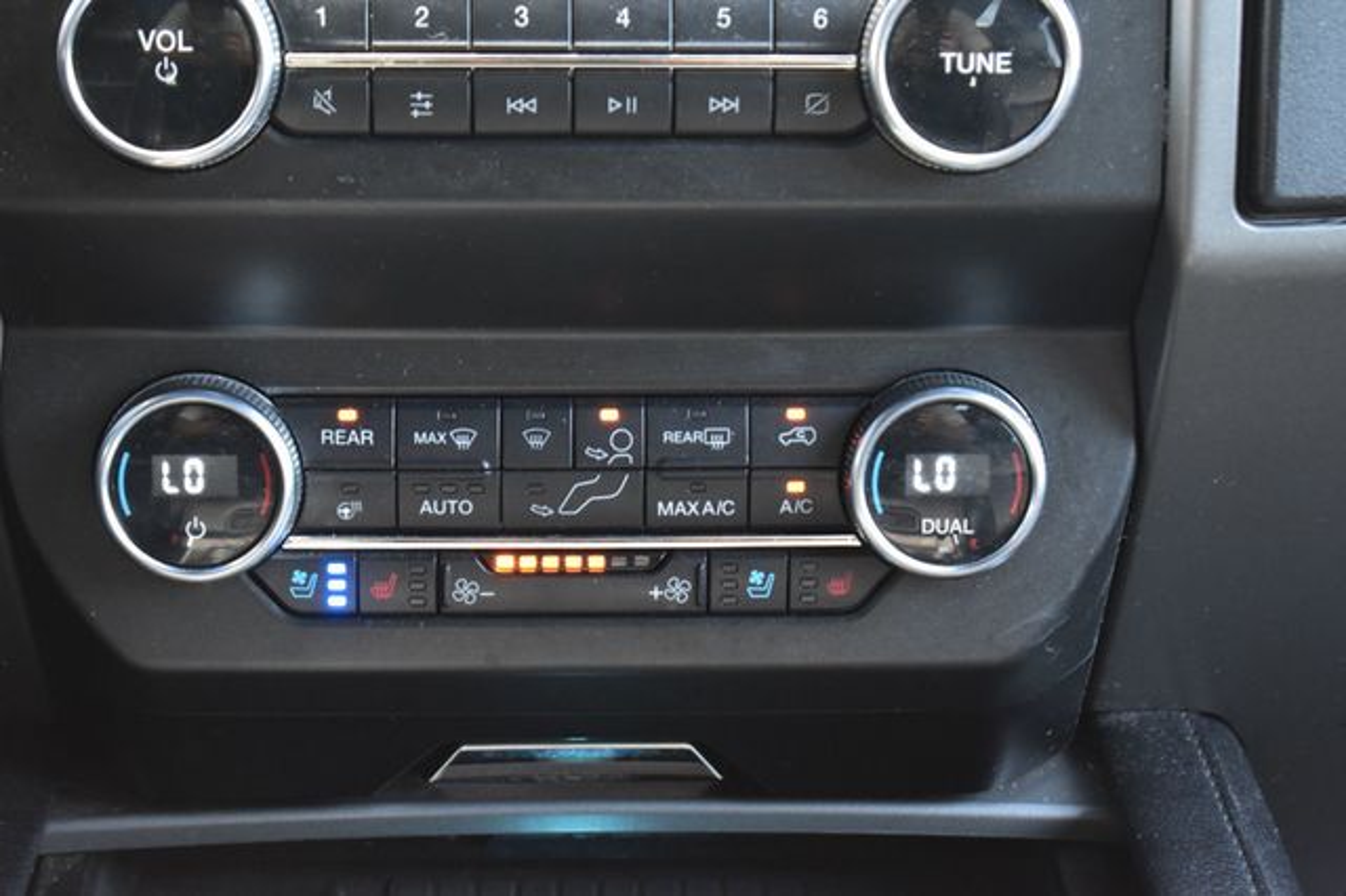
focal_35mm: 82
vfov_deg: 16.5
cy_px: 448
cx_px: 673
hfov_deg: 24.6
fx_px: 3083
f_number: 6.3
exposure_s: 1/15
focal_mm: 55
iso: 1400
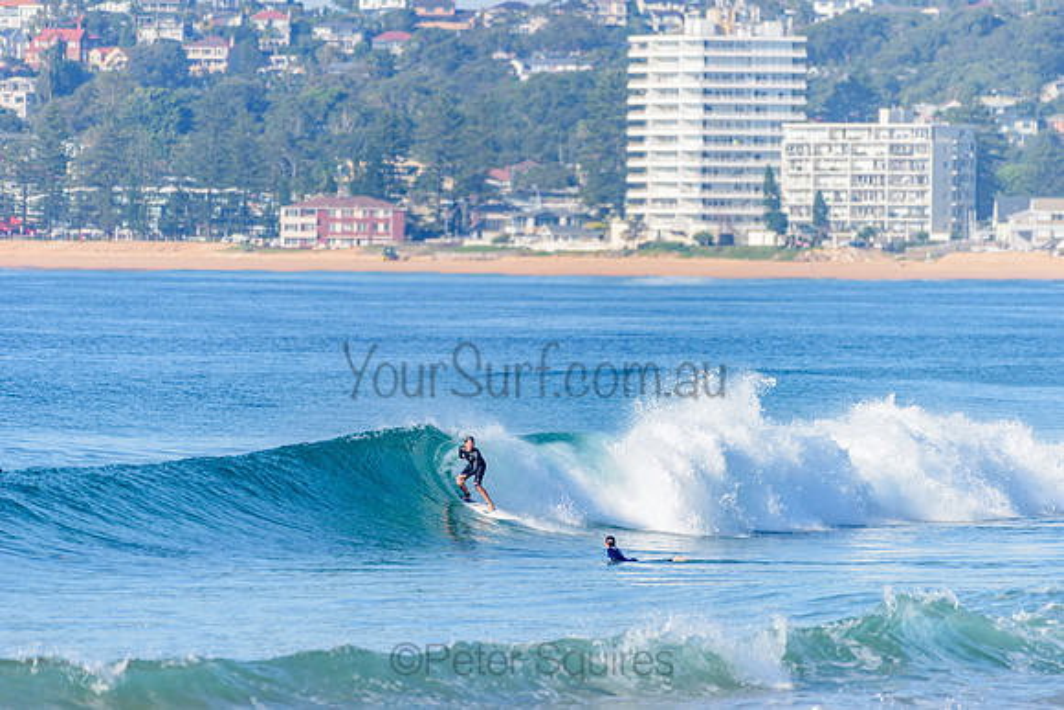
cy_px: 355
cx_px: 532
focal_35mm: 500
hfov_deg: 4.1
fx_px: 14781
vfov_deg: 2.8
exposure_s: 1/2000
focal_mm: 500
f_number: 5.6
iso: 220
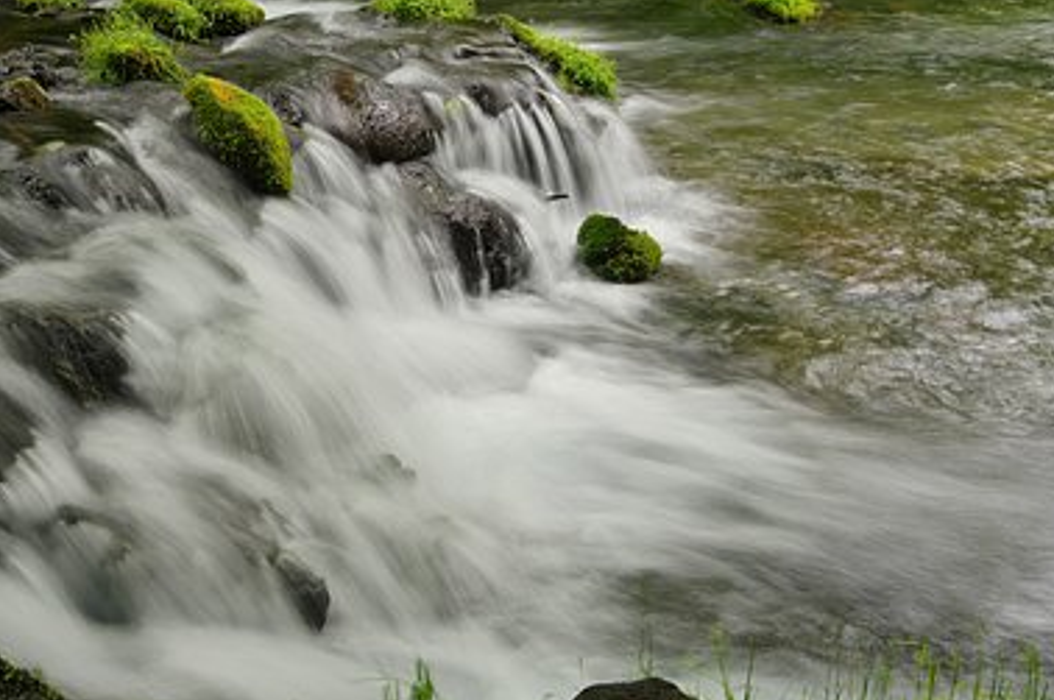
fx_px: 1248
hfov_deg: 45.4
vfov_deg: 31.3
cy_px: 307
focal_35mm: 43
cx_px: 399
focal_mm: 21
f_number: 9
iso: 100
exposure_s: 1/2.5
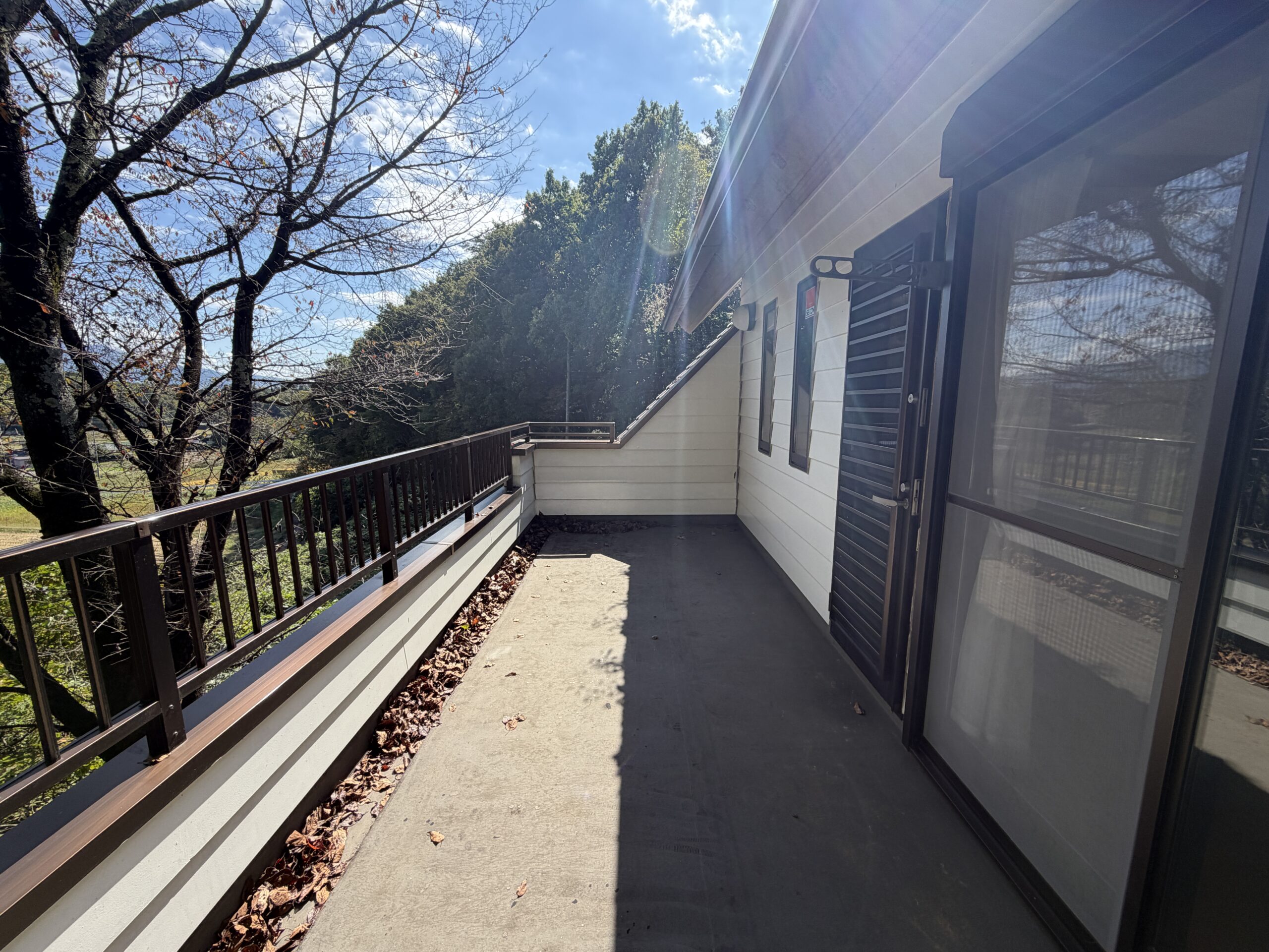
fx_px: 513
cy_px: 476
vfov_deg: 85.7
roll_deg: -0.1
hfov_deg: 102.1
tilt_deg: -9.2
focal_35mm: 14
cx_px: 634
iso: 40
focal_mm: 2.22
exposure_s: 1/651
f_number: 2.2
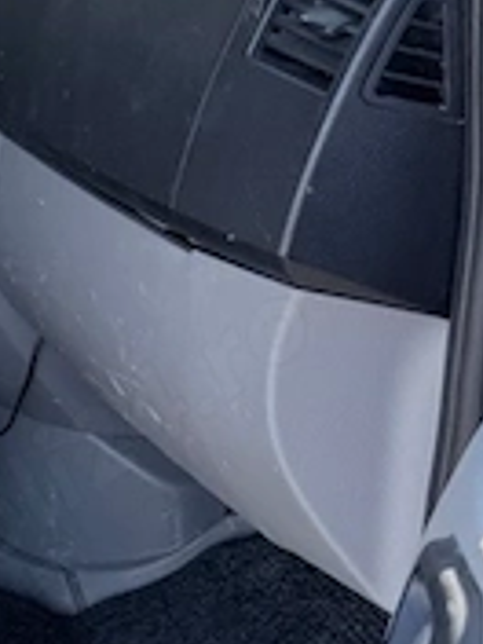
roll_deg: -1.7
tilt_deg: -14.8
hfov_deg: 12.5
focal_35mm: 109
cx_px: -351
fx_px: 2028
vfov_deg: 17.6
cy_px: -11
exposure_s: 1/423
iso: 80
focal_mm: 6.76
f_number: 1.78
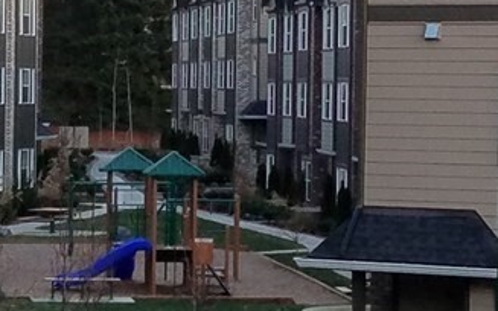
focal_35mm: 54
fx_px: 733
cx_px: 230
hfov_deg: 37.5
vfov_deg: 23.5
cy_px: 55
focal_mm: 4.2
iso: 50
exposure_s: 1/198
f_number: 1.7
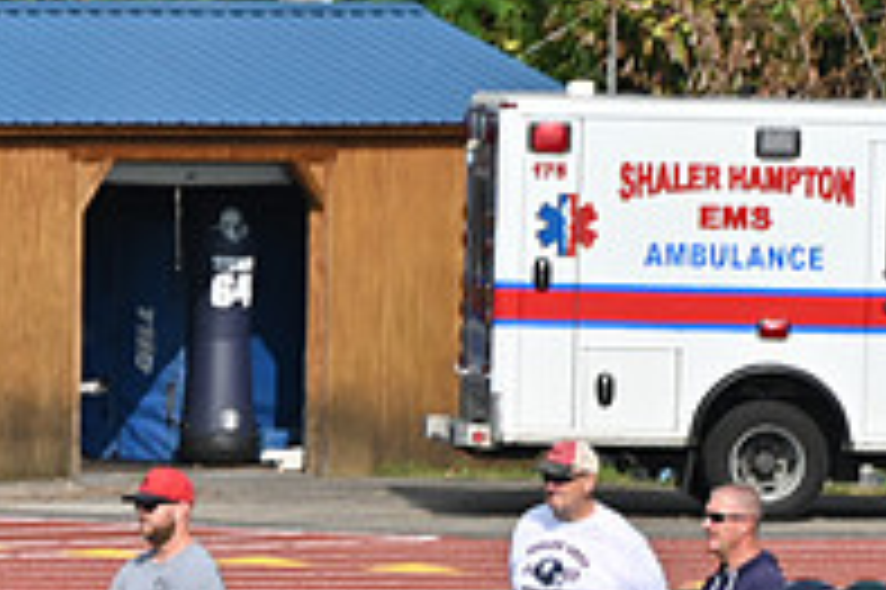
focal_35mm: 839
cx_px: -301
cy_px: 588
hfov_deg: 2.5
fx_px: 20631
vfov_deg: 1.6
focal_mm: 190
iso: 100
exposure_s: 1/800
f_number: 5.6
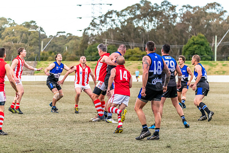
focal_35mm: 154
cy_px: 76
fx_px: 981
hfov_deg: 13.3
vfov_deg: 8.9
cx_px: 116
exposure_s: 1/1600
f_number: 5
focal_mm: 150
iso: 2000
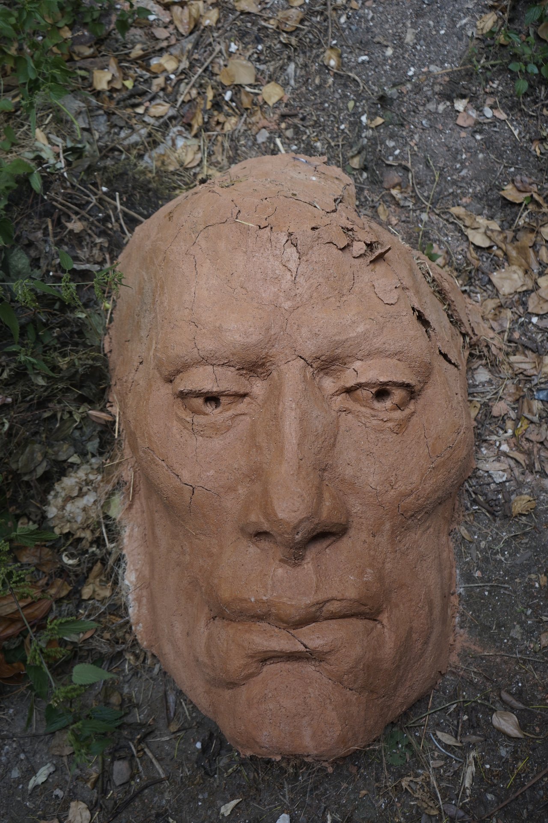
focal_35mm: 35
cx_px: 274
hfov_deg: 37.9
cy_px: 412
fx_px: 799
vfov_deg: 54.4
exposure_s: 1/160
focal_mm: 35
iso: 125
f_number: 4
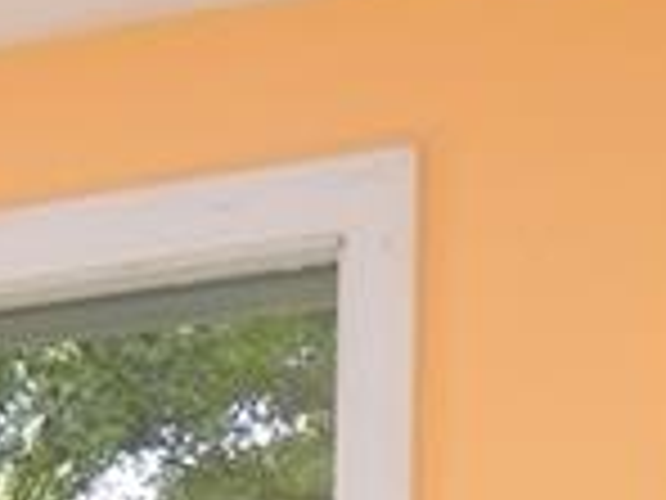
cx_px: -310
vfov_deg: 8.4
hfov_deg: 12.6
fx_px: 2886
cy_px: 1450
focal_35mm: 150
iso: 160
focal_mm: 5.2
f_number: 3.5
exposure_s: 1/100
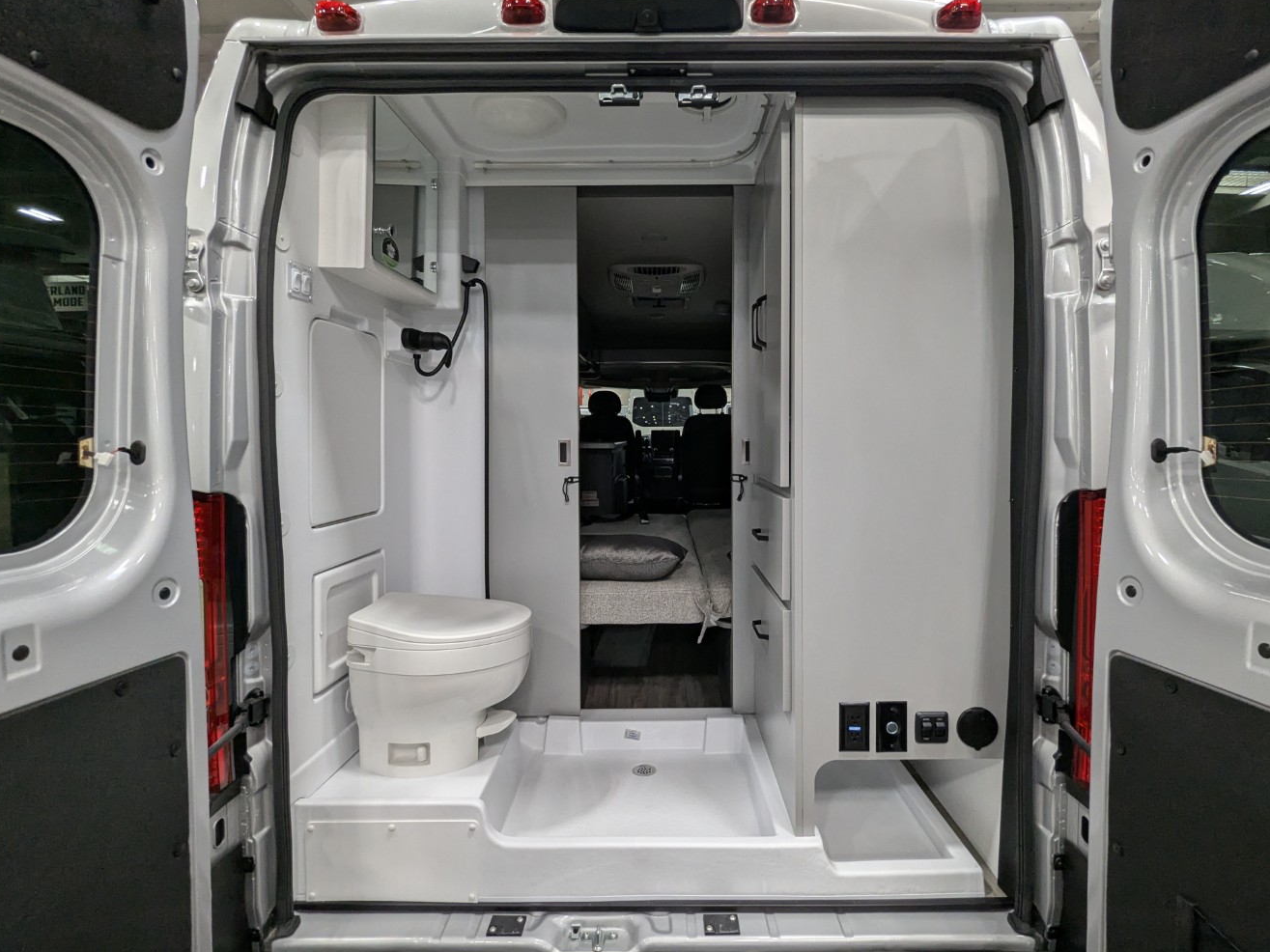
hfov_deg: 91.0
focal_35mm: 17
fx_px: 624
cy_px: 448
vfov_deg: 74.7
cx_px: 662
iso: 173
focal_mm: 2.35
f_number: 2.2
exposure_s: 1/74.8
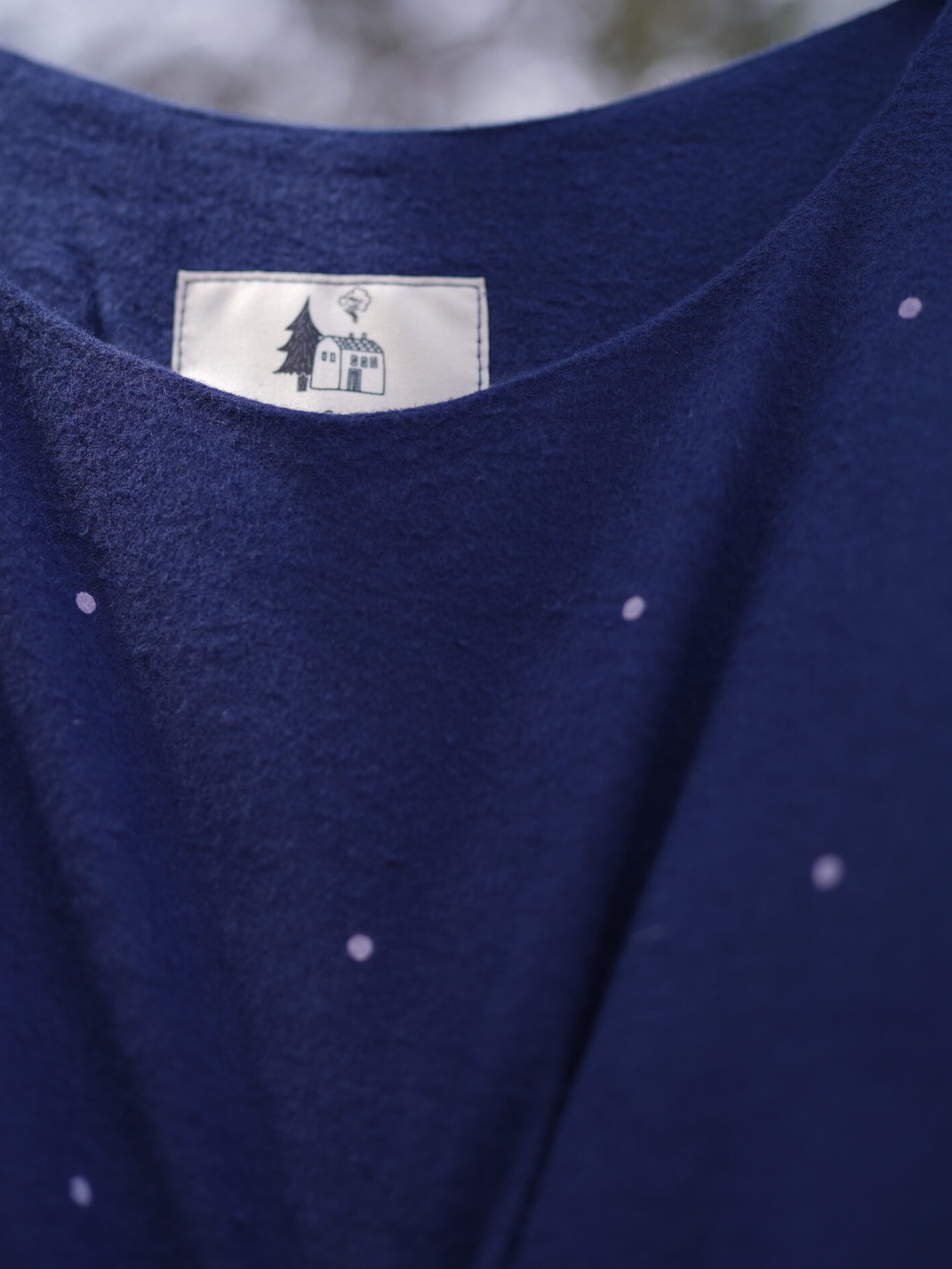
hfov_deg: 31.4
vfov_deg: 41.0
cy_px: 503
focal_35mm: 46
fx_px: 1687
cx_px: 386
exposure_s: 1/1000
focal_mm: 35
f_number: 1.6
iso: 80
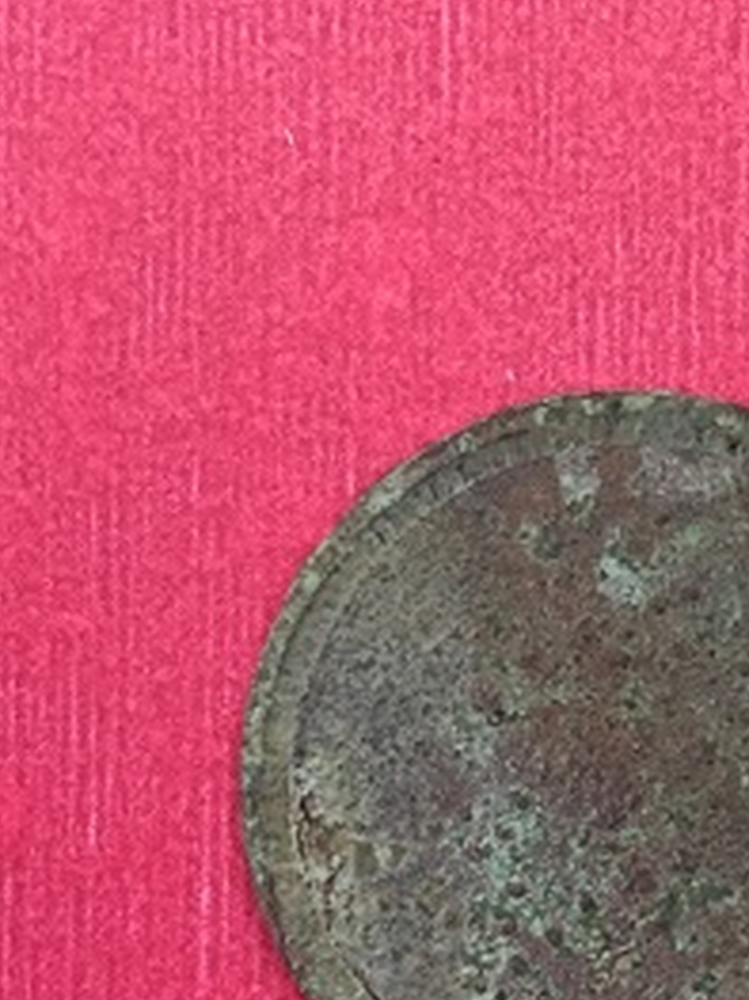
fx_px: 2079
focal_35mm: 72
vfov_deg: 26.9
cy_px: 671
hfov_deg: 20.1
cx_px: 658
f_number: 2.2
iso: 100
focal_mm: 4.15
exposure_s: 1/30
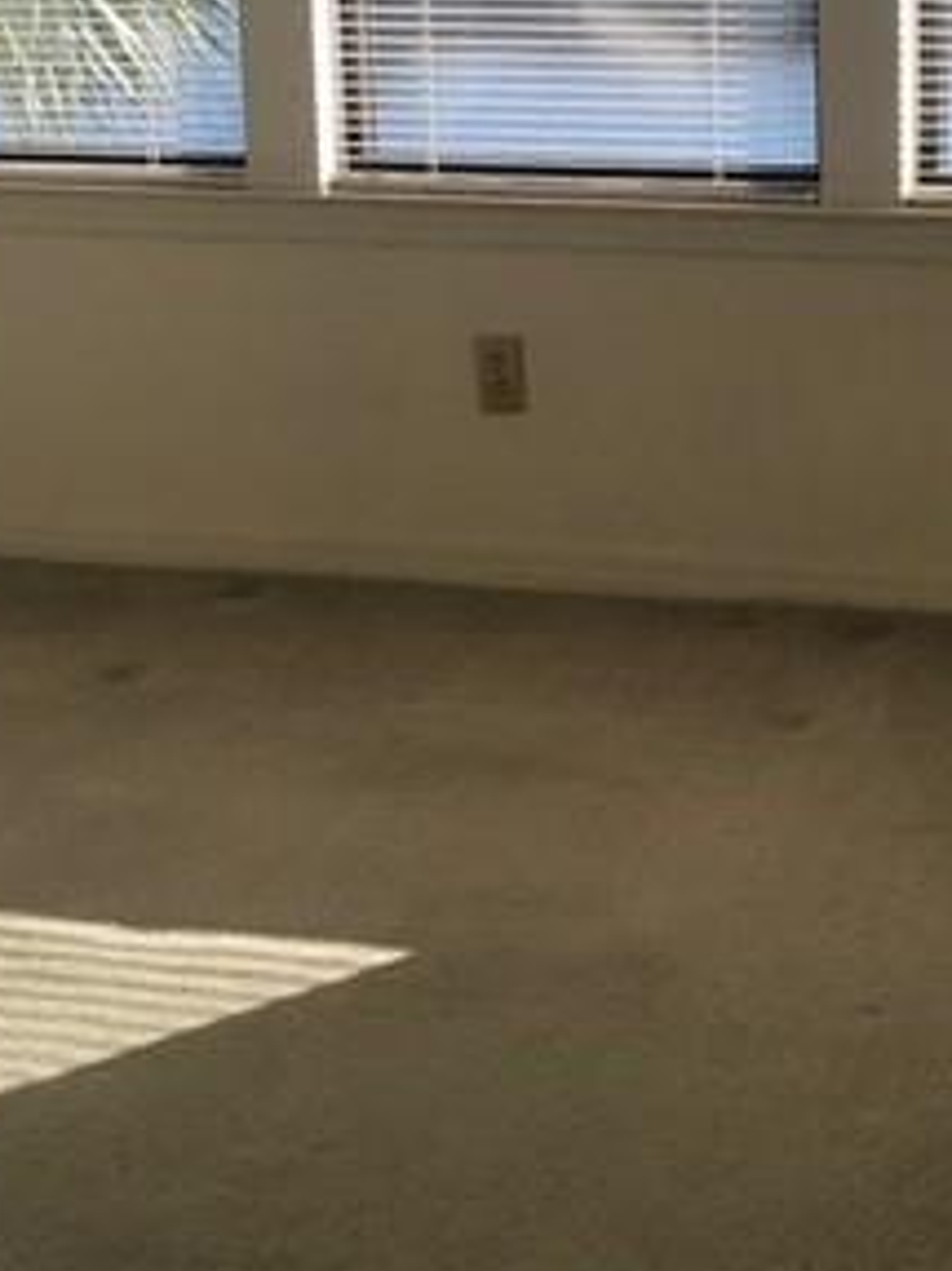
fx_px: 3670
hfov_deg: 14.8
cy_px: 456
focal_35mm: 100
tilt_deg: -14.4
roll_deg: +1.5
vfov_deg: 19.6
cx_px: 642
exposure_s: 1/714
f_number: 1.8
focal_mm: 3.99
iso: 20
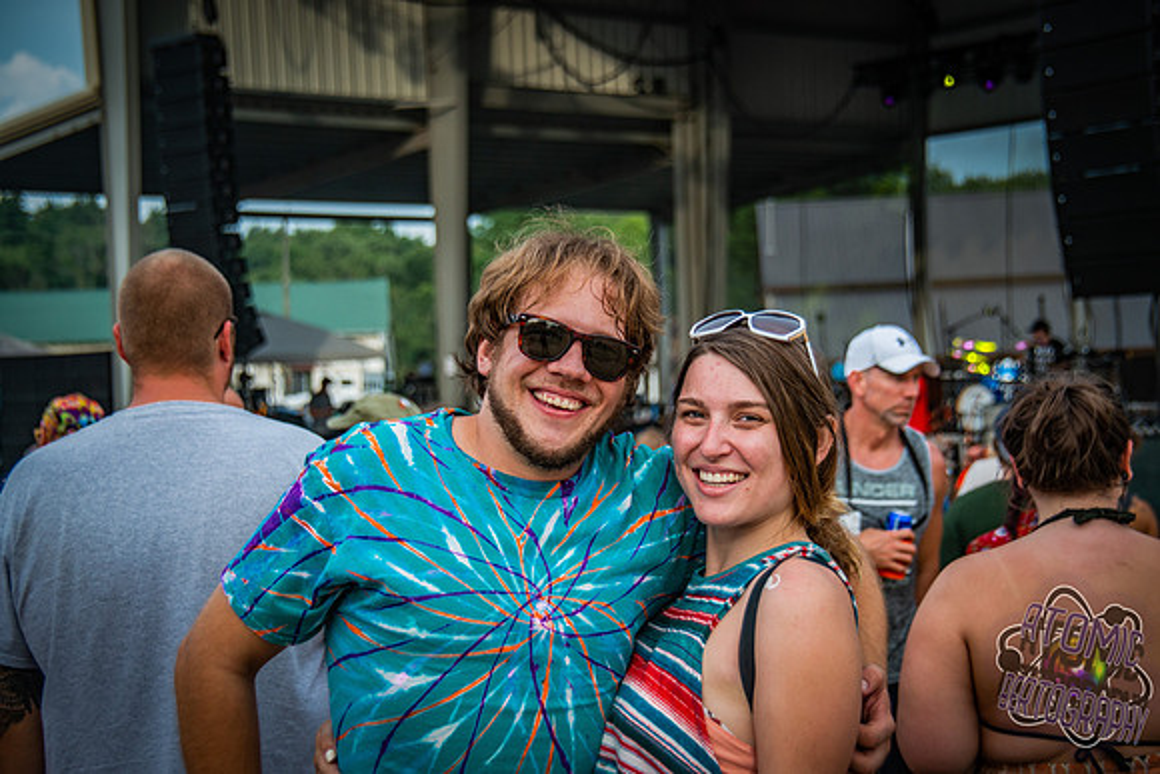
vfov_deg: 20.6
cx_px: 580
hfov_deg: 30.5
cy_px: 387
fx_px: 2127
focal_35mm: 66
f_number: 5
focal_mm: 66
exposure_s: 1/800
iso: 640
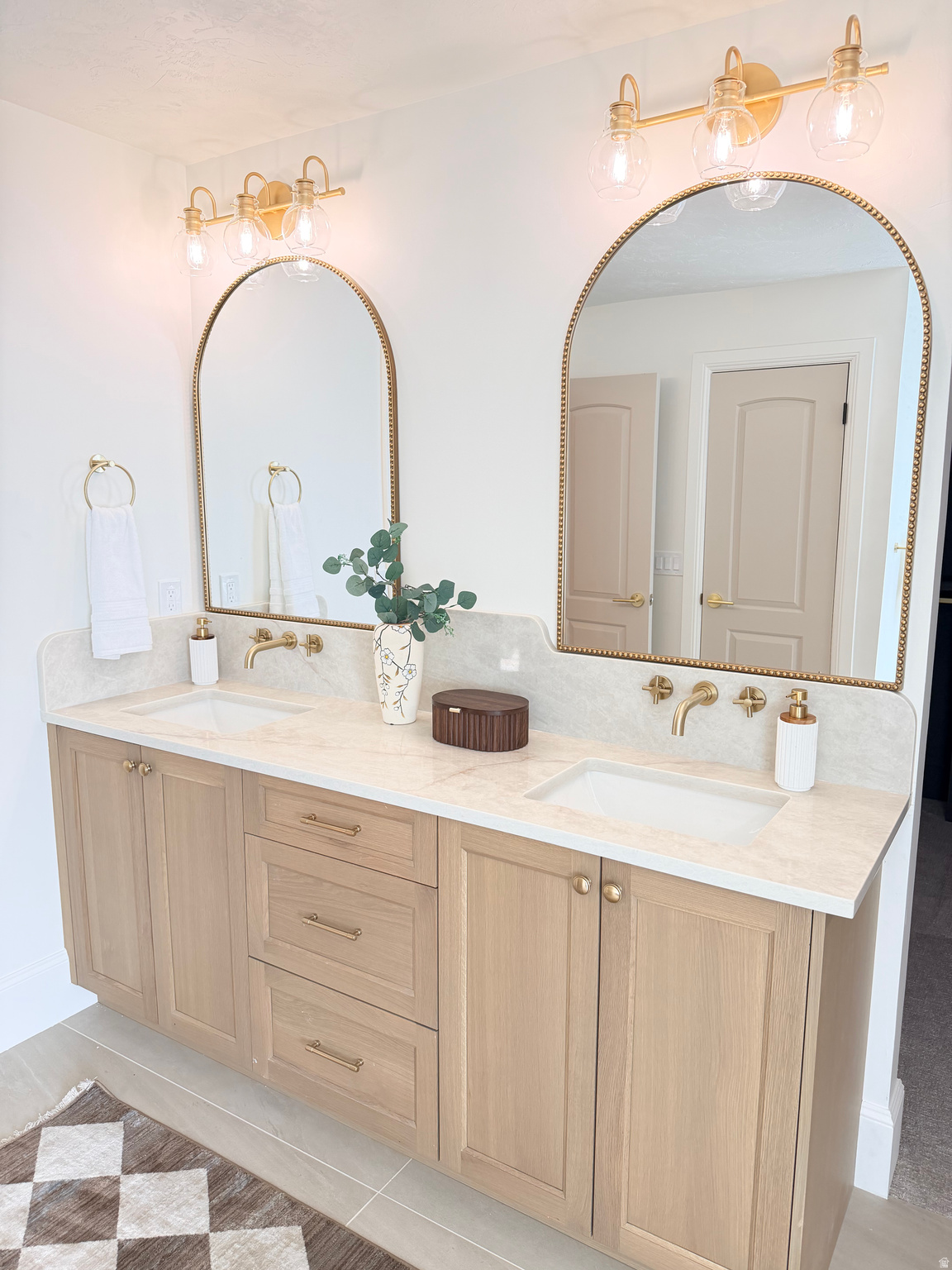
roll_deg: -0.6
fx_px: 880
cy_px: 635
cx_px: 476
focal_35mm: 24
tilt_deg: -9.8
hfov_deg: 56.8
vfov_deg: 71.6
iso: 200
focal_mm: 6.76
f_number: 1.78
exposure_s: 1/214
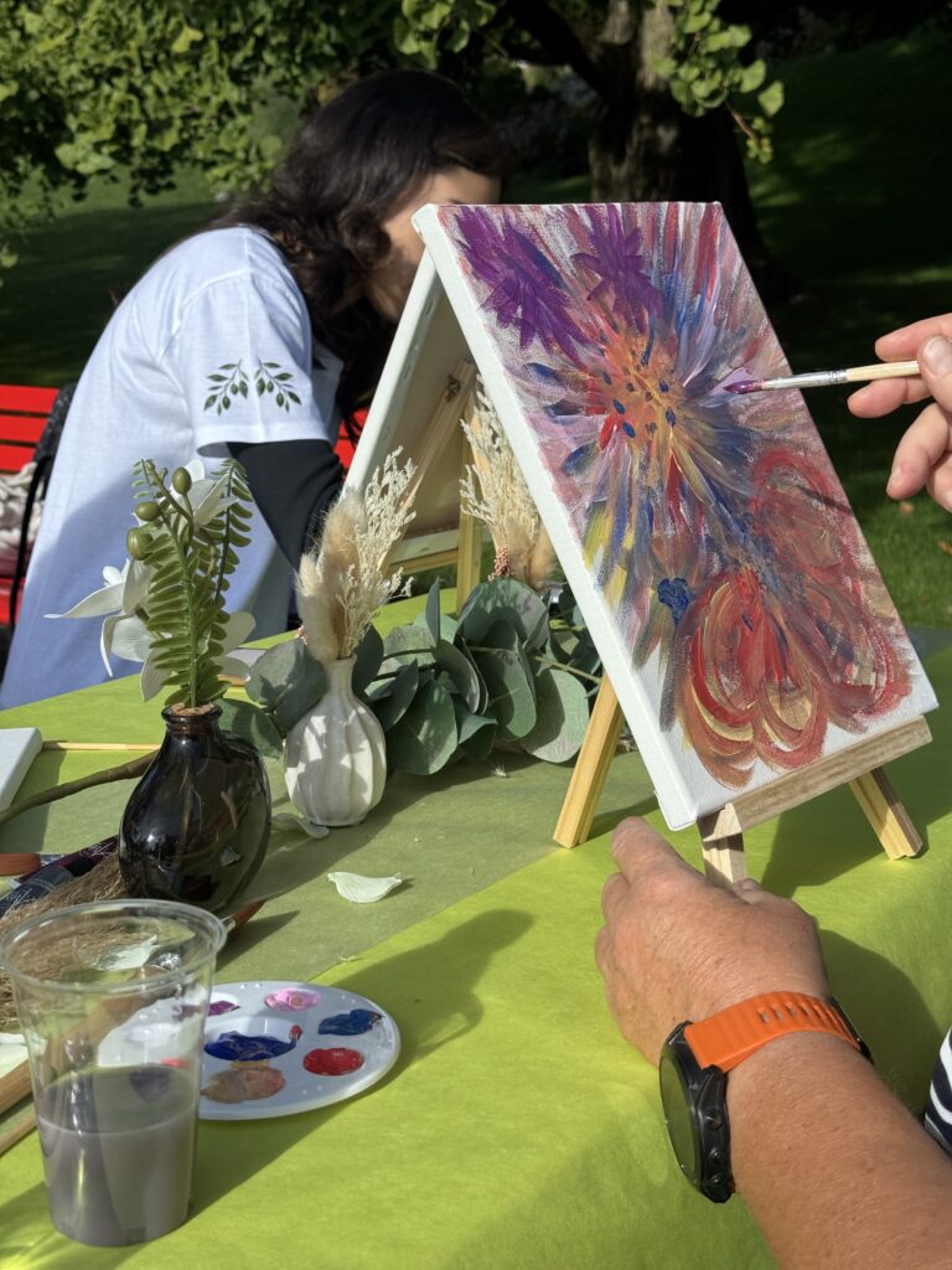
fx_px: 1760
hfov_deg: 30.3
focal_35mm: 48
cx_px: 476
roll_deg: -0.2
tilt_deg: -10.0
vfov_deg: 39.7
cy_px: 635
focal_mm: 6.76
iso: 64
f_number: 1.78
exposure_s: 1/4049
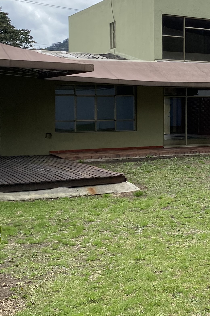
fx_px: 613
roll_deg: +0.1
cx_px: 336
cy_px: 121
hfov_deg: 17.1
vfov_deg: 28.8
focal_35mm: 70
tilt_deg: -1.5
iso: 32
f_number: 1.8
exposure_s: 1/2268
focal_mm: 4.25
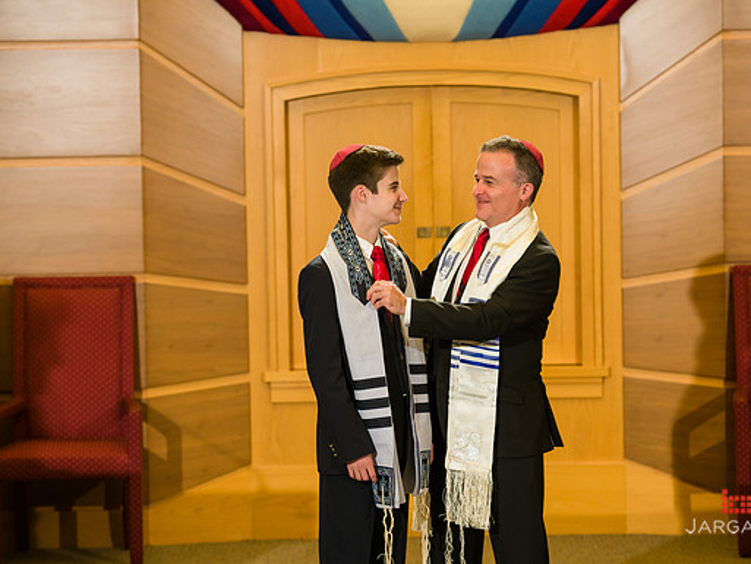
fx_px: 2951
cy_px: 282
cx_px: 401
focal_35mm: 136
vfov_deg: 10.9
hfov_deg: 14.5
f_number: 5.6
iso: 640
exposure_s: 1/200
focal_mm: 125
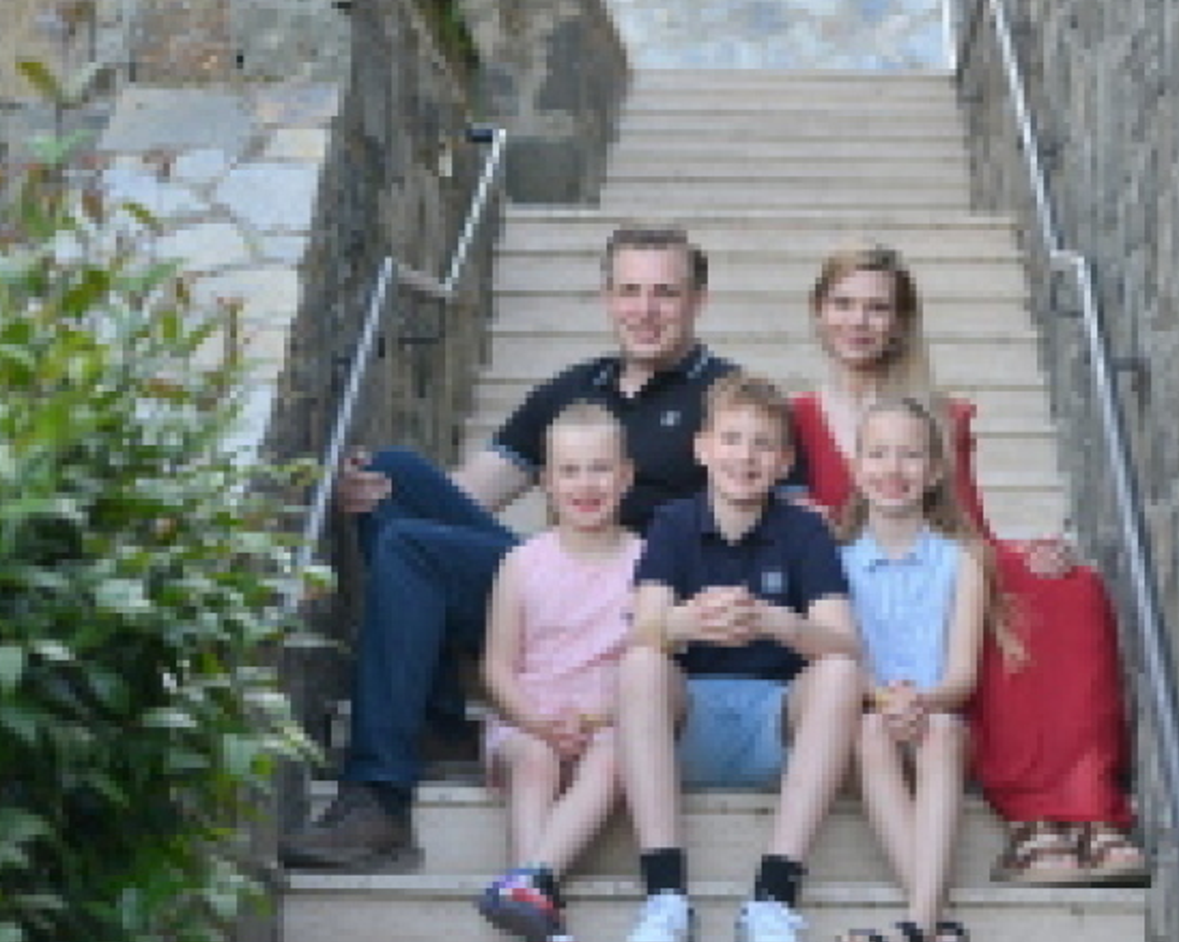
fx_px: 3349
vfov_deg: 16.0
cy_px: 529
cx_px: 768
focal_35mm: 96
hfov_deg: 19.9
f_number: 3.5
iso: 500
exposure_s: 1/500
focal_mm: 70
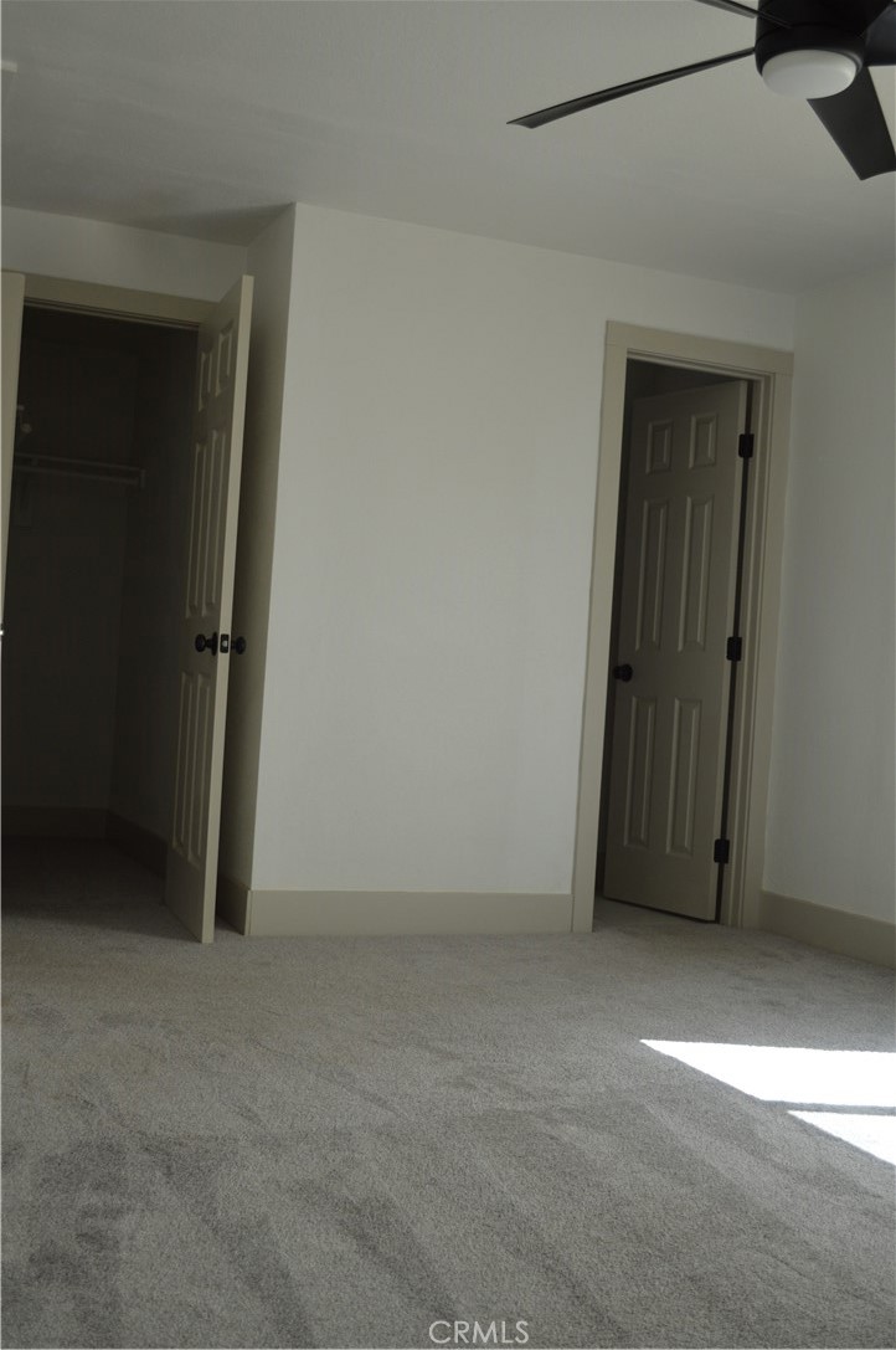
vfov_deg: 49.6
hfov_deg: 34.1
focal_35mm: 39
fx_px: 1460
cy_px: 675
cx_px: 448
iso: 400
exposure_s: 1/60
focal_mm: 26
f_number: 4.2
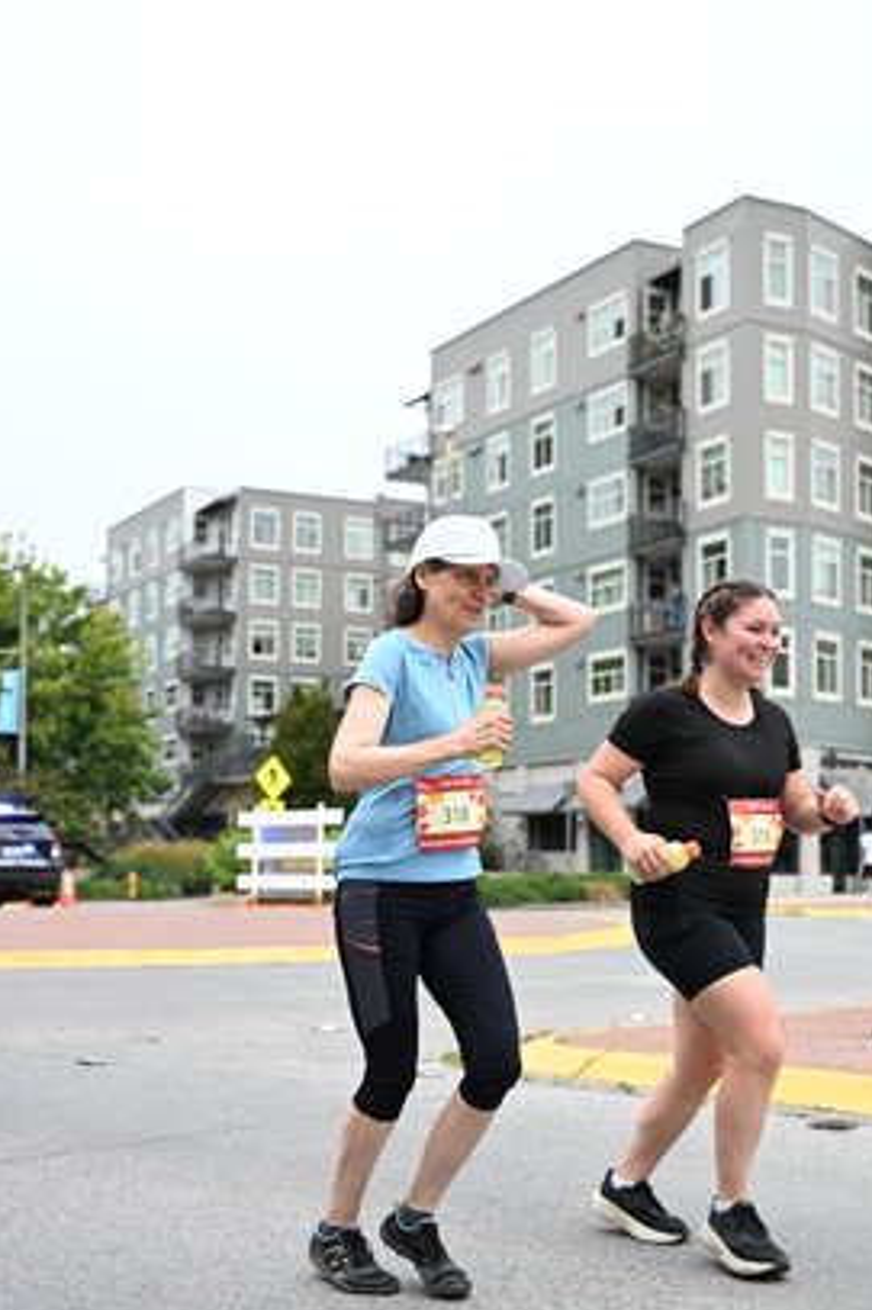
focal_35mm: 46
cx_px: 423
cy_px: 727
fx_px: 1673
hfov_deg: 29.2
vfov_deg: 42.7
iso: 1600
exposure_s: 1/800
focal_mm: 34
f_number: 4
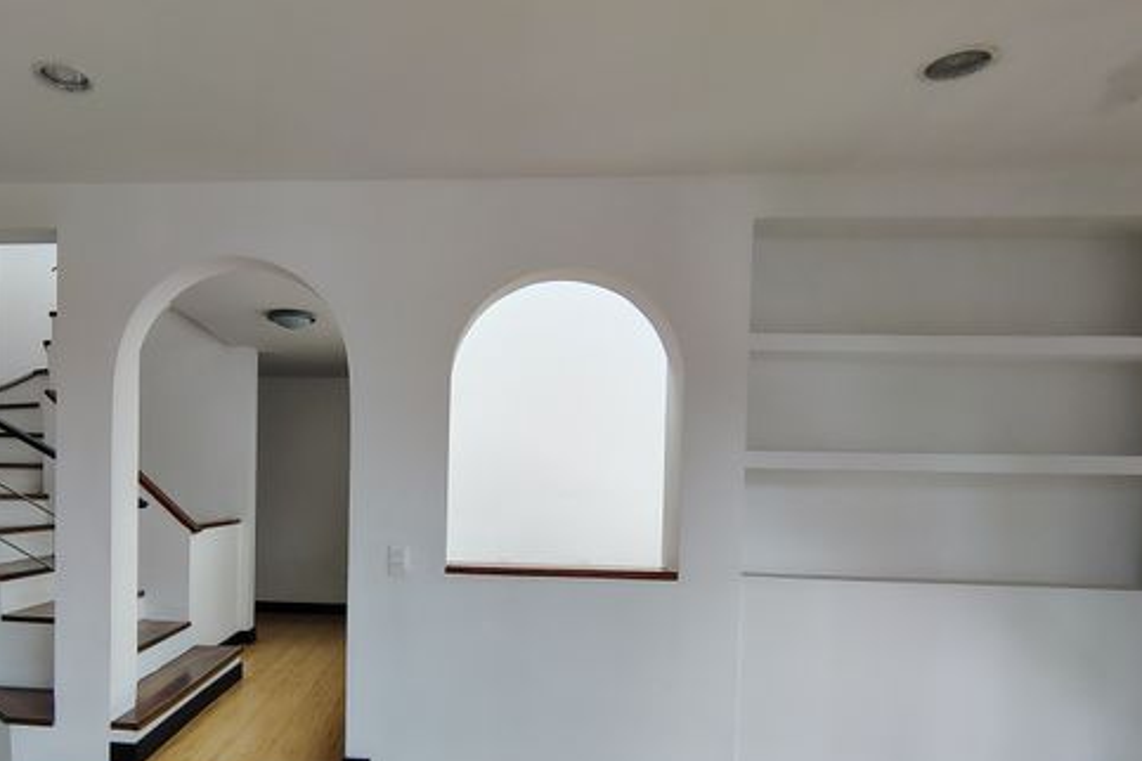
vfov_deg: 53.9
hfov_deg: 74.2
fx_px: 730
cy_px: 513
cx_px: 401
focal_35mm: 23
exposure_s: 1/222
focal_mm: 2.13
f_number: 2.2
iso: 100
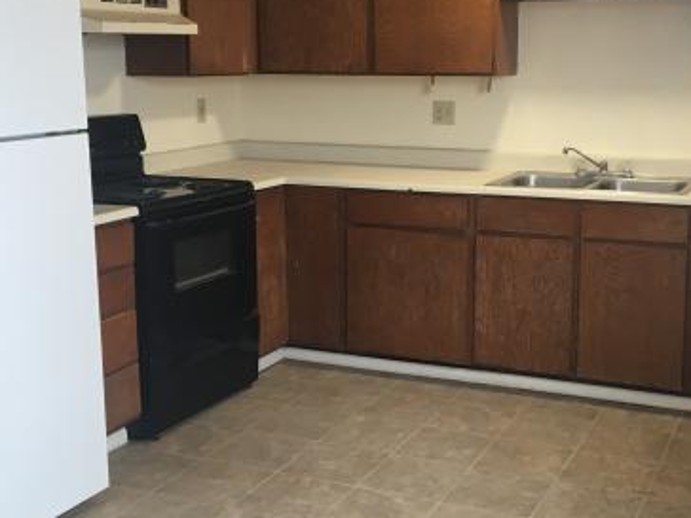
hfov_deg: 37.4
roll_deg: +0.4
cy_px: 230
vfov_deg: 28.5
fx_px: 1018
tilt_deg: -11.9
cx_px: 410
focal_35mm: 51
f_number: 2.2
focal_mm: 4.15
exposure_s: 1/30
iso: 50
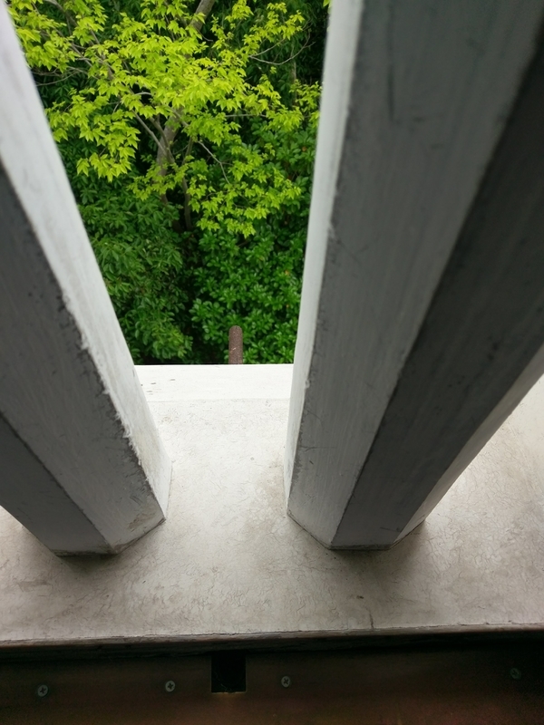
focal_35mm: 26
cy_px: 362
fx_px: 545
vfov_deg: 67.3
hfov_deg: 53.1
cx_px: 272
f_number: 1.8
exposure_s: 1/277
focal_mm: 4.58
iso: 100
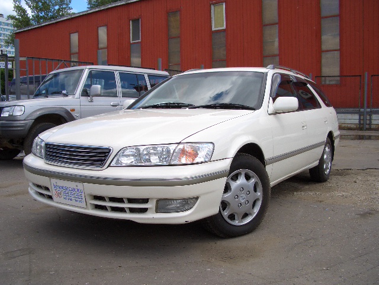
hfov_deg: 52.6
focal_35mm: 35
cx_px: 190
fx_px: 383
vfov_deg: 40.7
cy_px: 142
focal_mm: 5.8
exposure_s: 1/320
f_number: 4.3
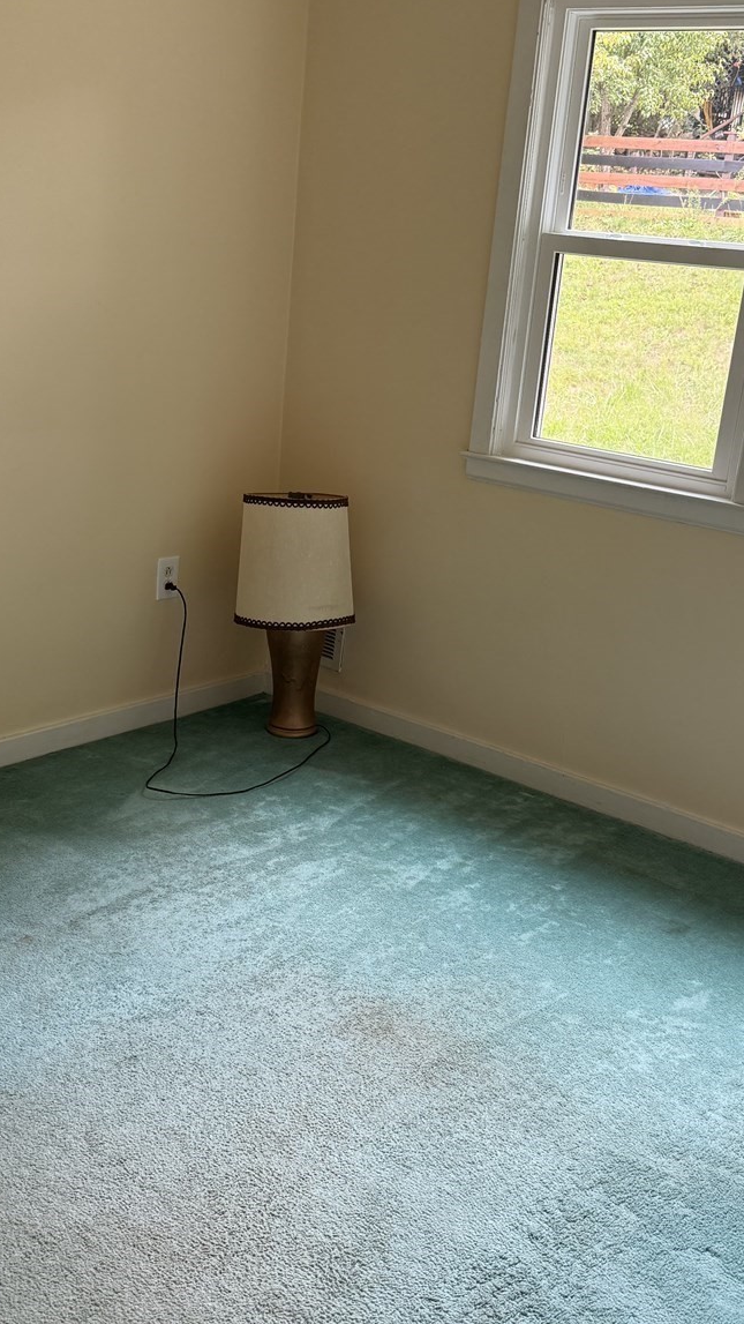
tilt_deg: -14.2
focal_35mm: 35
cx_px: 486
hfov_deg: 33.5
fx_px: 1228
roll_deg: -7.4
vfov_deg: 56.6
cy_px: 623
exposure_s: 1/189
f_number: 1.78
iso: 200
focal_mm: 6.76
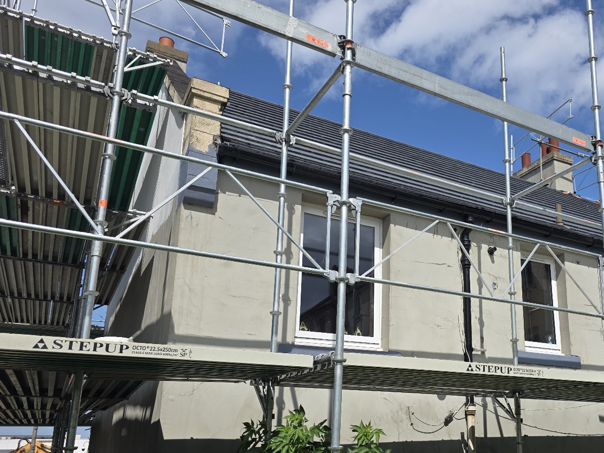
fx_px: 576
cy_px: 288
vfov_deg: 42.6
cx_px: 431
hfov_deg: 53.6
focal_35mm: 33
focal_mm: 6.3
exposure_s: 1/10000
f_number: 1.7
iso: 80
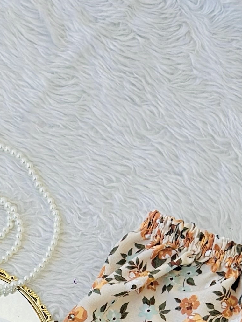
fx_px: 1780
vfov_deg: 9.9
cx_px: -204
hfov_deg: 7.5
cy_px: 528
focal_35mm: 191
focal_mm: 6.86
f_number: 1.78
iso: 80
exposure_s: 1/482
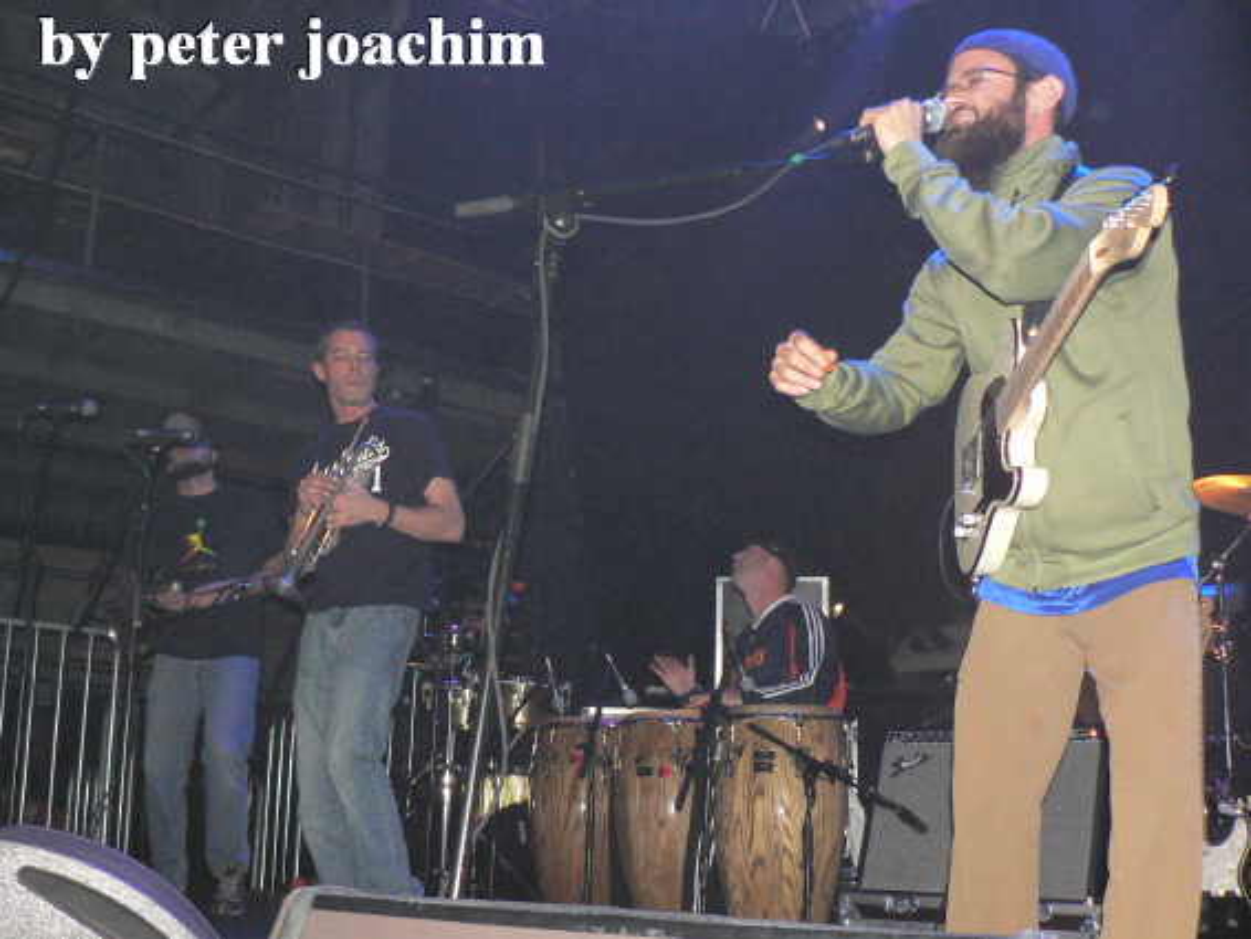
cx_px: 626
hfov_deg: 52.6
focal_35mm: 35
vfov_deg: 40.7
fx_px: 1265
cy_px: 470
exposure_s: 1/60
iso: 400
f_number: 2.8
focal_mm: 6
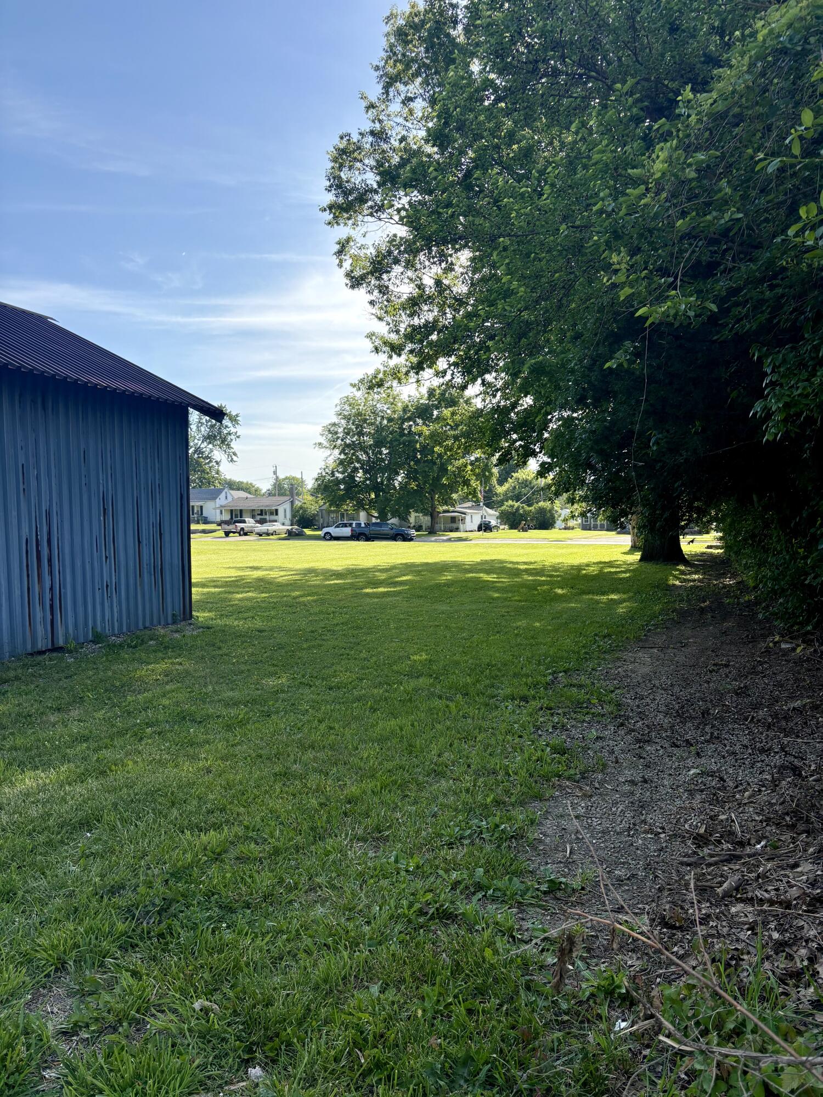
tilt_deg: -2.2
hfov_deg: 53.1
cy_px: 548
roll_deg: +0.8
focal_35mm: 26
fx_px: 824
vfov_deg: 67.3
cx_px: 412
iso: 64
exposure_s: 1/2451
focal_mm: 5.96
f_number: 1.6
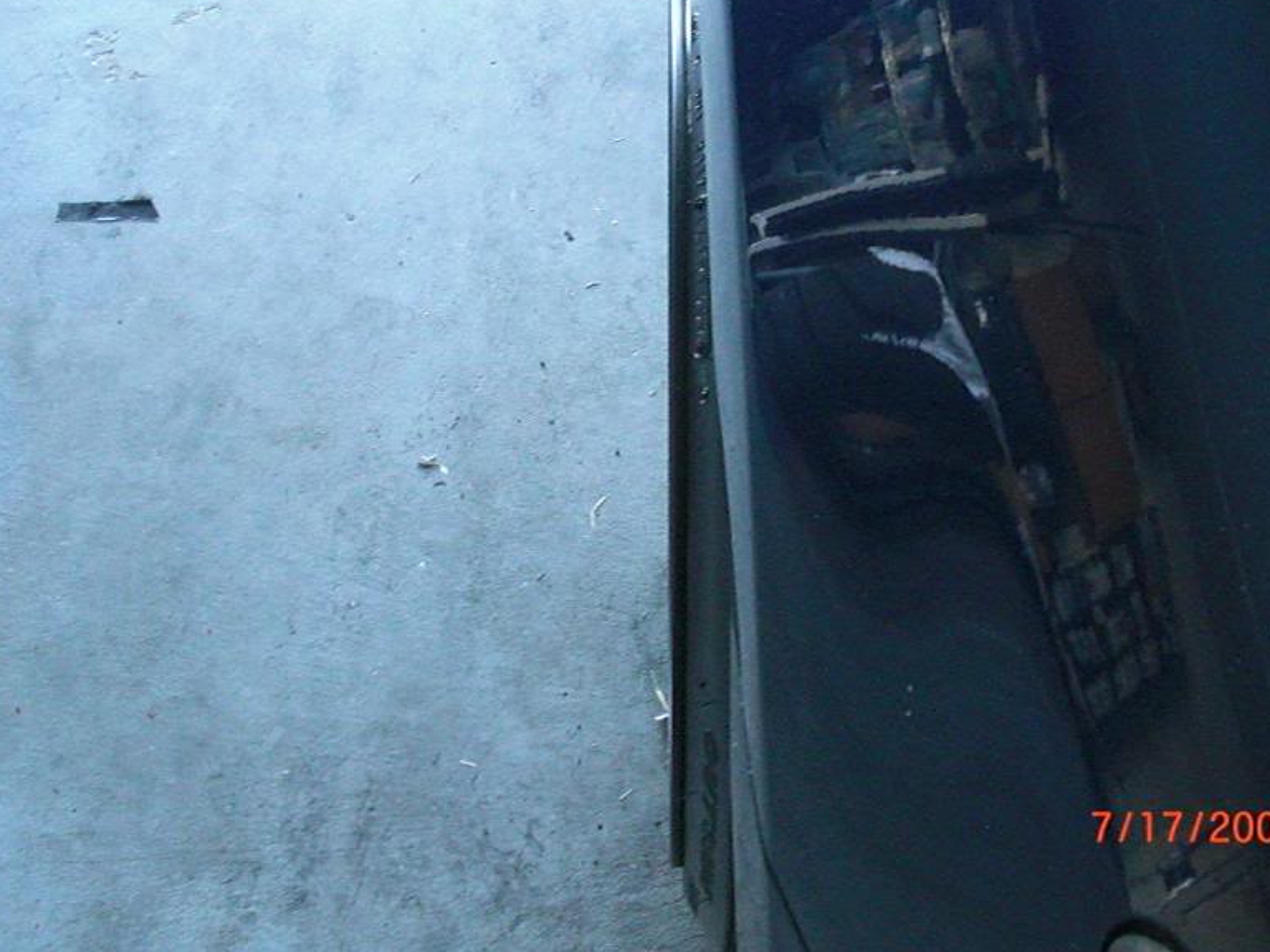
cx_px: 698
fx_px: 1761
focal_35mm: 48
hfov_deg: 39.6
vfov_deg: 30.1
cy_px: 319
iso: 800
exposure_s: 1/40
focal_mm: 6.3
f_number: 2.8
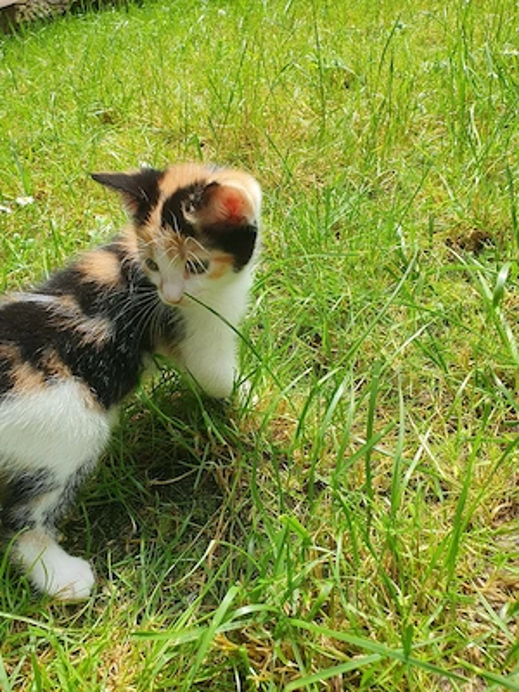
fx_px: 520
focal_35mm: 26
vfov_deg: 67.3
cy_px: 346
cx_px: 260
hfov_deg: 53.1
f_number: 2.4
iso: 50
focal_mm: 4.32
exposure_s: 1/400
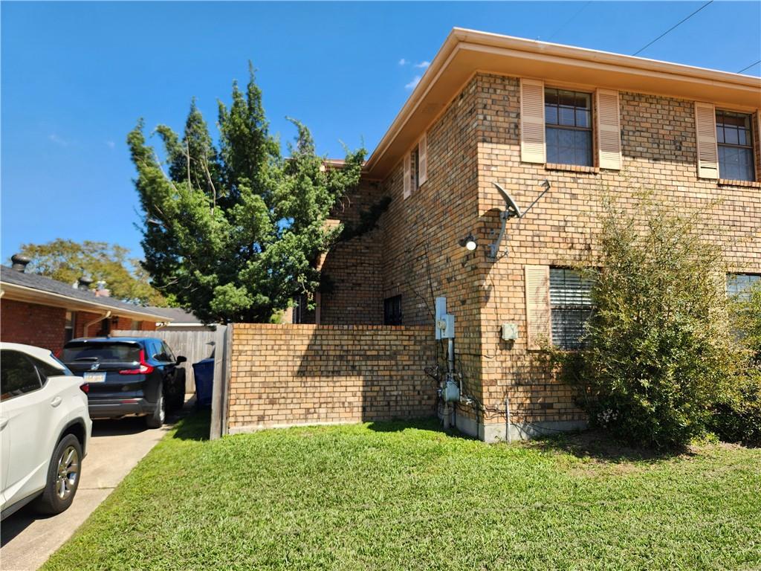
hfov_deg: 73.9
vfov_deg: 58.9
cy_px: 286
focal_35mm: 23
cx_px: 380
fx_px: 506
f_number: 1.8
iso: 20
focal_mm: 5.4
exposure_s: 1/850
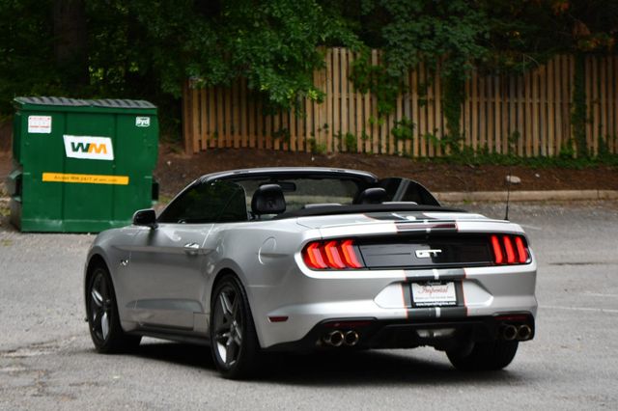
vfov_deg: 9.7
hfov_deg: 14.5
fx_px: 2436
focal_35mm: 142
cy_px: 206
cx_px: 309
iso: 250
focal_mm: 95
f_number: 5.6
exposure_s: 1/250
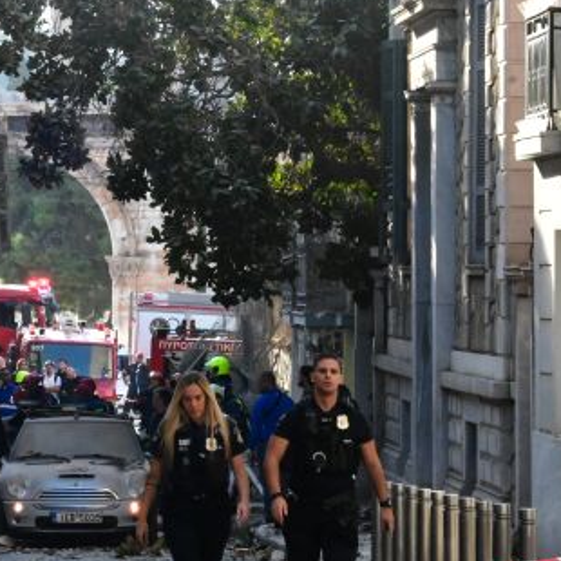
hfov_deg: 7.6
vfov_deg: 7.6
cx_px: 60
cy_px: 151
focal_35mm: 230
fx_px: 4217
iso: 6400
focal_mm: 70
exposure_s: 1/400
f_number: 20
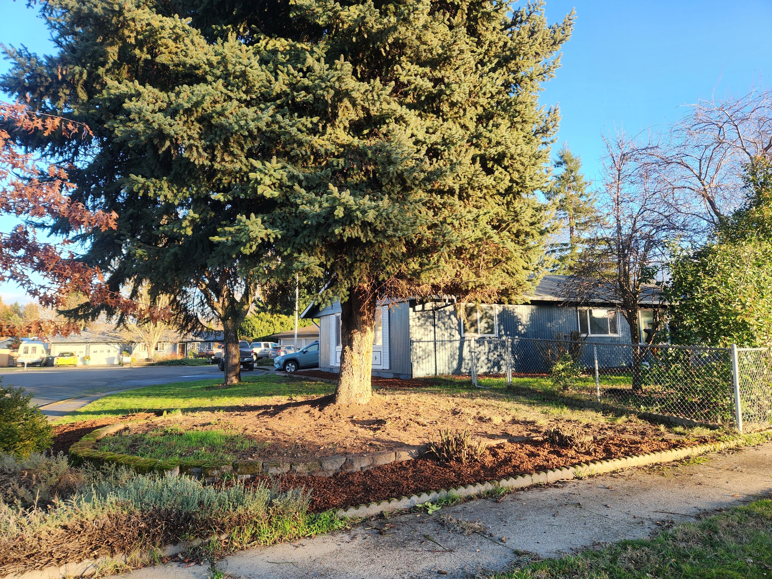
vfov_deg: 58.9
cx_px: 386
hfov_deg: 73.9
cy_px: 290
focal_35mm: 23
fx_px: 513
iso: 20
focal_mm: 5.4
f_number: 1.8
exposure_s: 1/192
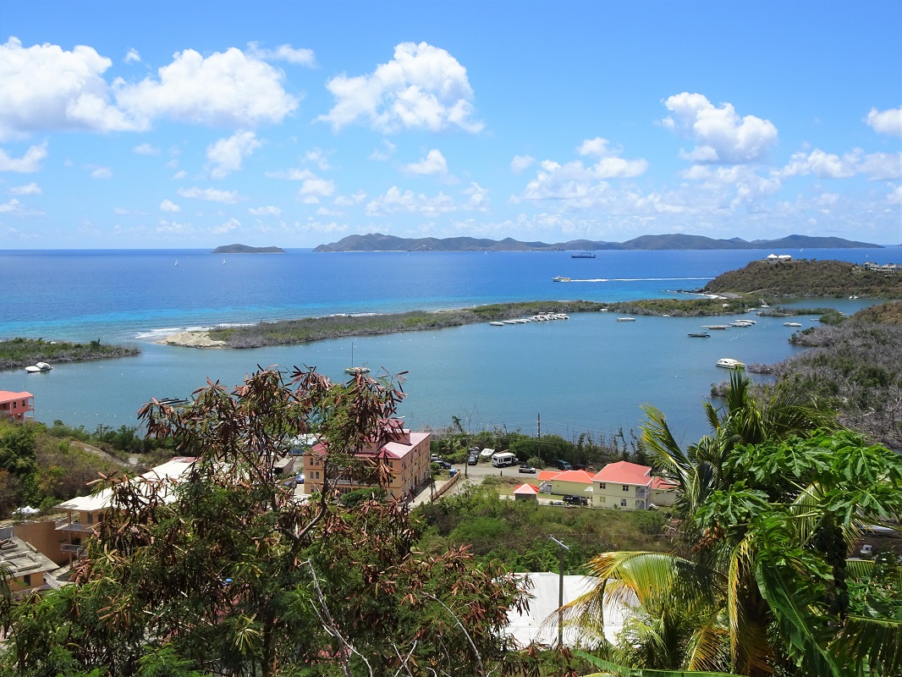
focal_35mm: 33
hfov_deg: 55.3
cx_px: 451
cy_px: 338
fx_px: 860
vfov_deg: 43.0
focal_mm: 5.61
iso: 80
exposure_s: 1/1000
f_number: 4
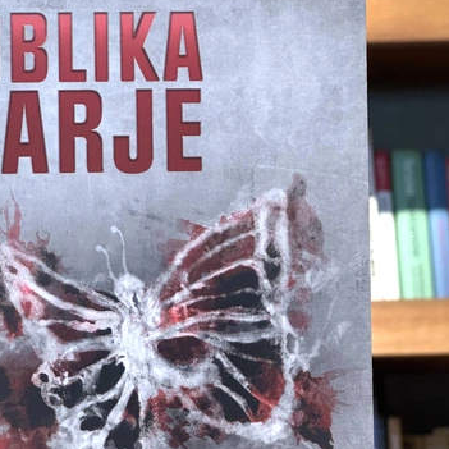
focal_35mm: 132
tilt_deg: -0.4
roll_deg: +0.4
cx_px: 138
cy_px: 246
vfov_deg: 13.2
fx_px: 1937
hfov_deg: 13.2
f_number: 2.8
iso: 250
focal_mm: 9
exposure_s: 1/81
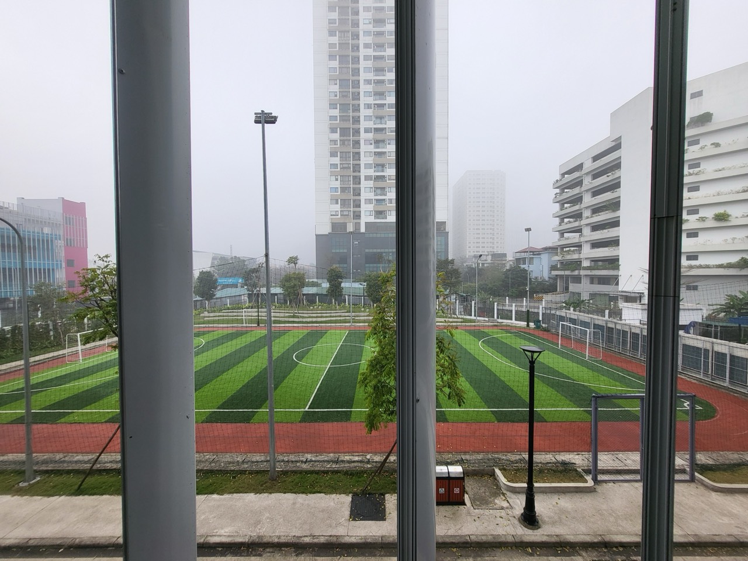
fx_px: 281
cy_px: 280
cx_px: 374
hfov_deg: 106.2
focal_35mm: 13
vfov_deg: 89.9
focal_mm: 1.74
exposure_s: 1/131
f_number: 2.2
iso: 32
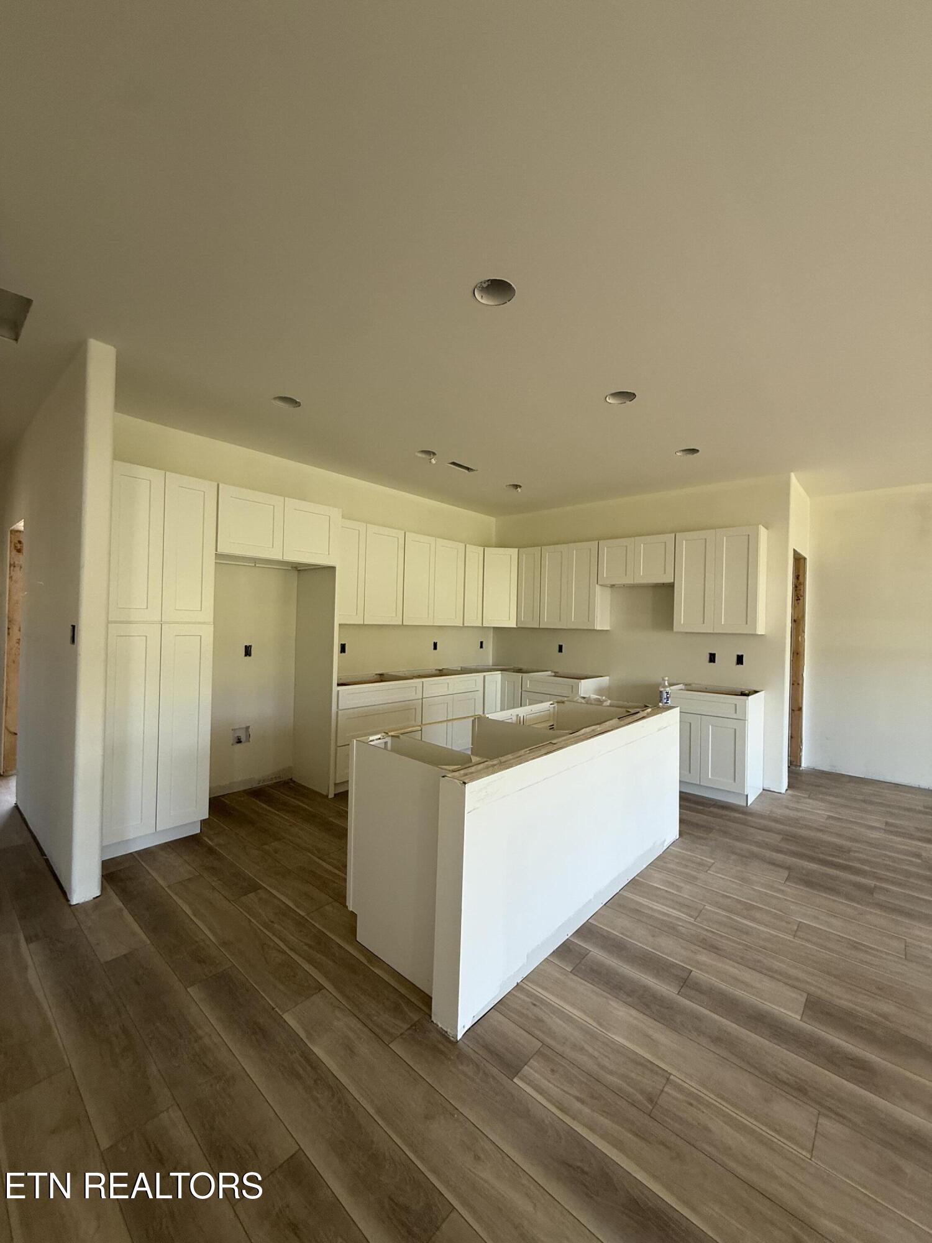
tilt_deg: +1.9
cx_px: 466
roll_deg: -2.7
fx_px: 503
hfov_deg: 85.7
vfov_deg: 102.1
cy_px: 622
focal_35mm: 14
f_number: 2.2
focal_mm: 2.22
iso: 160
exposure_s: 1/99
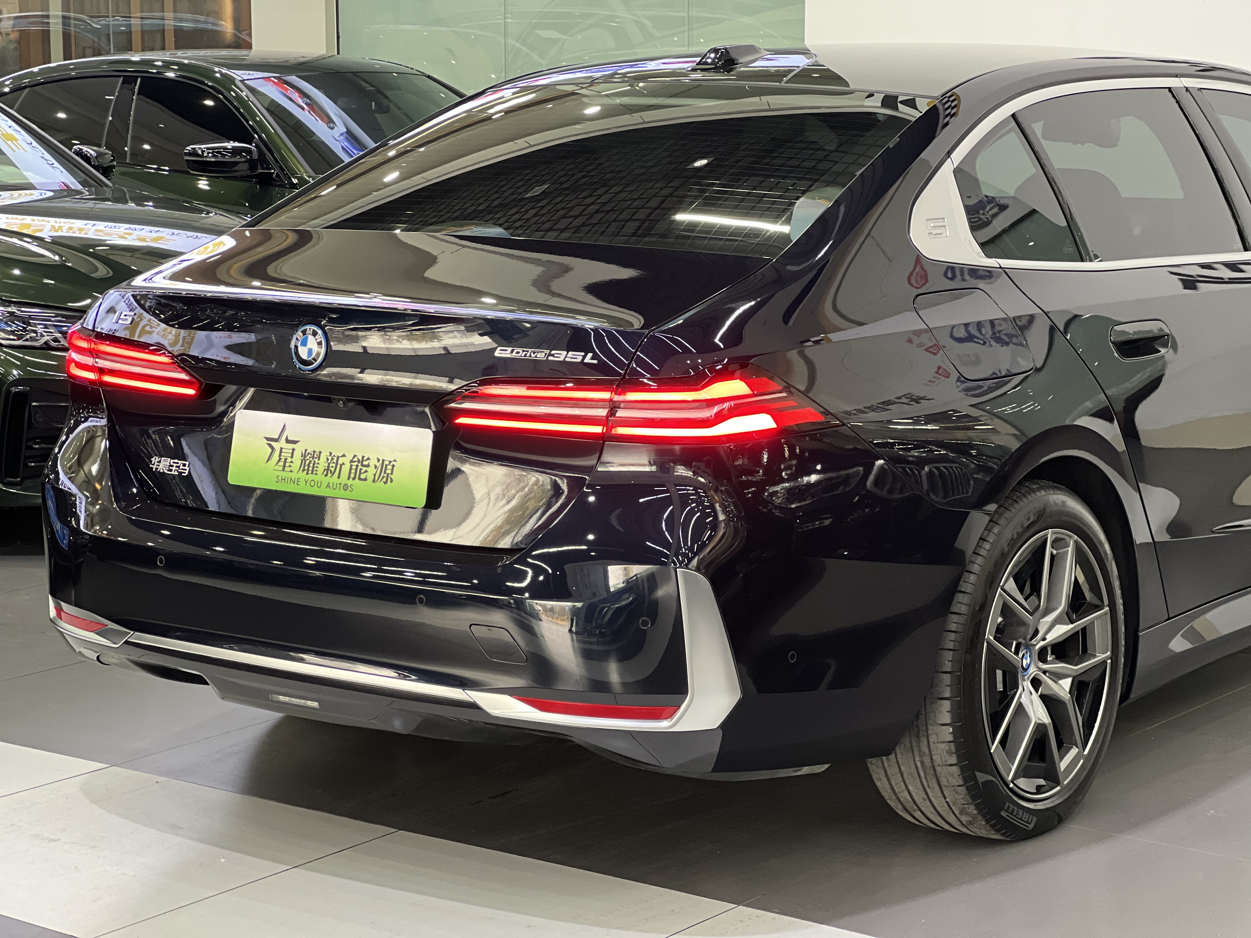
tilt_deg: -9.6
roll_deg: -0.6
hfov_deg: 25.3
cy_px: 469
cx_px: 626
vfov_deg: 19.1
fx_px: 2783
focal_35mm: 77
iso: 320
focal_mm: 9
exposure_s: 1/25
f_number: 2.8
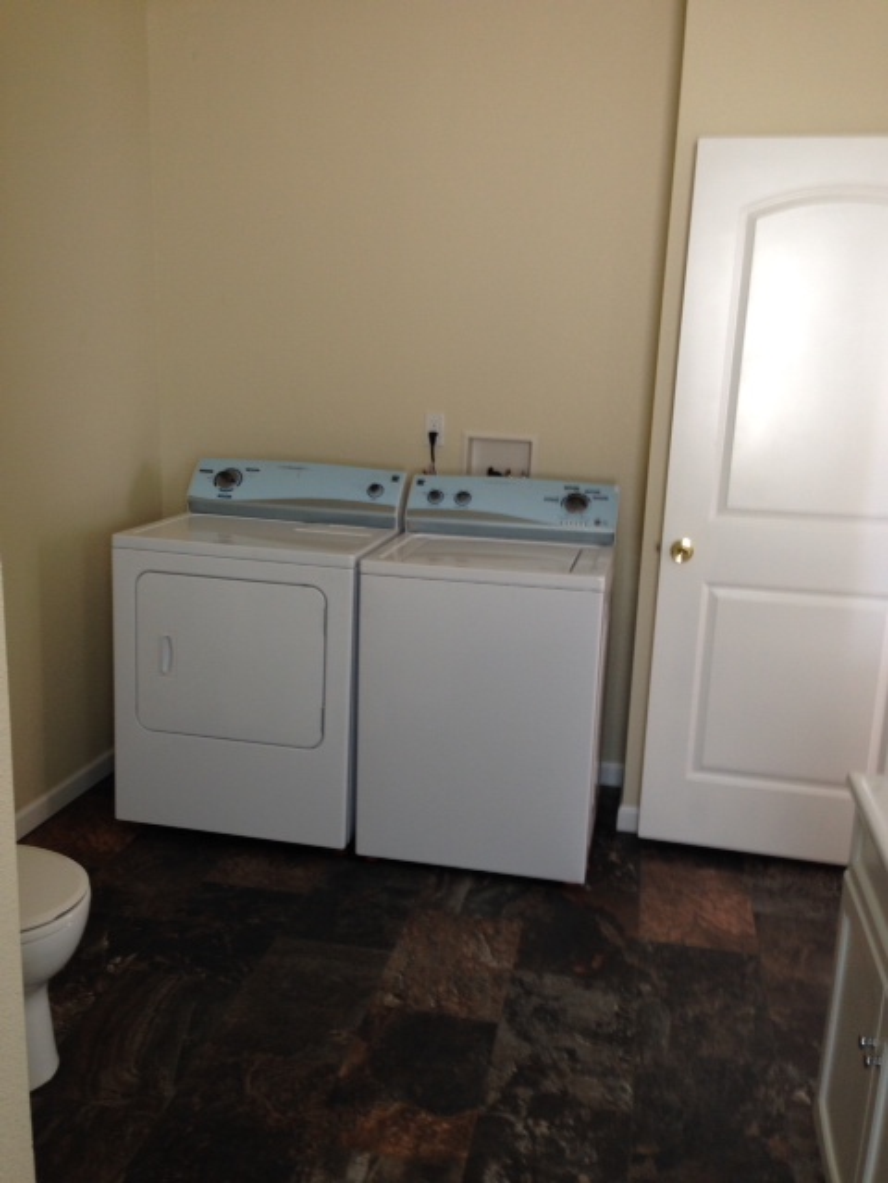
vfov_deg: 55.4
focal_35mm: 33
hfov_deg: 42.9
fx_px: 1129
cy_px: 592
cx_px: 444
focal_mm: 4.12
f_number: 2.4
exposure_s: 1/20
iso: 64
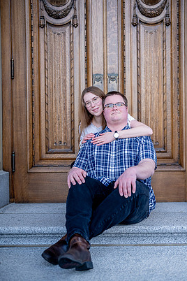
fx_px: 436
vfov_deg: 35.6
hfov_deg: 24.2
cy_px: 147
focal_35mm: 56
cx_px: 102
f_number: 1.8
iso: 1250
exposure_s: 1/6400
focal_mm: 50
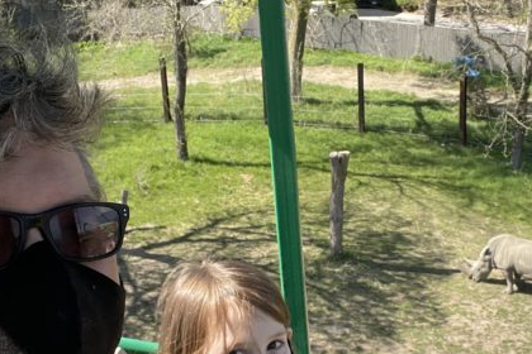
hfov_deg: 35.0
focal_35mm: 57
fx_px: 842
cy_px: 263
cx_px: 309
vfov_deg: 23.5
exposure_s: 1/496
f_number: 2.2
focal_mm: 2.71
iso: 25
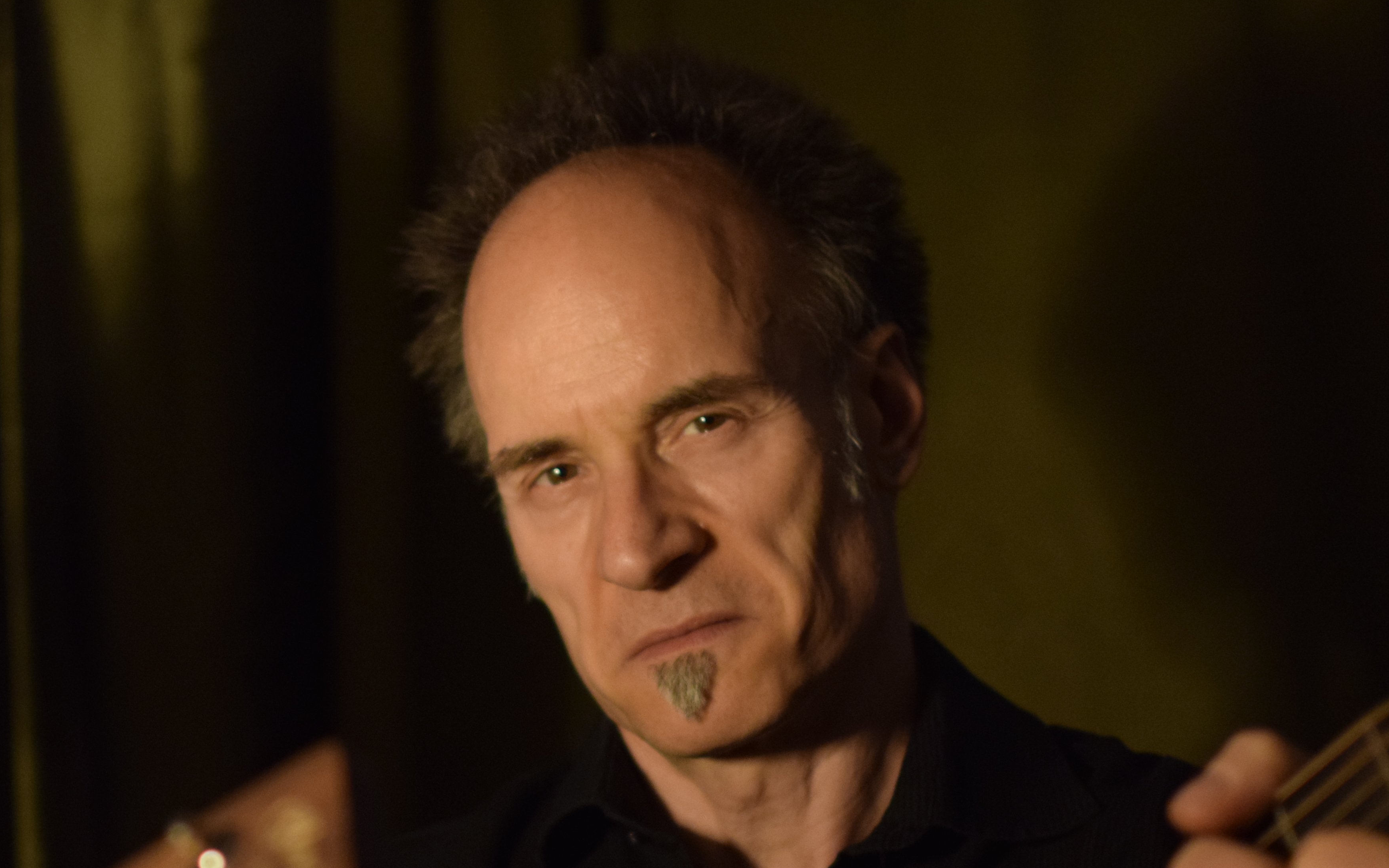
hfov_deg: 22.4
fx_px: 3478
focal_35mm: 92
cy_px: 771
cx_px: 415
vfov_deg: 14.1
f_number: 1.8
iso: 800
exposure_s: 1/60
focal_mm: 35
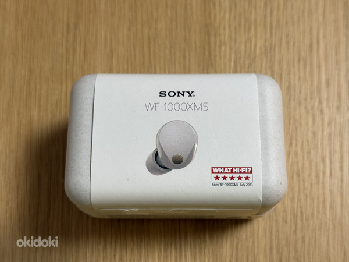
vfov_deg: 30.3
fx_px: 484
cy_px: 131
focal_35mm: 48
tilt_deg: -73.1
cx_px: 174
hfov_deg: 39.7
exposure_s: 1/50
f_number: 1.78
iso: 64
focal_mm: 6.76
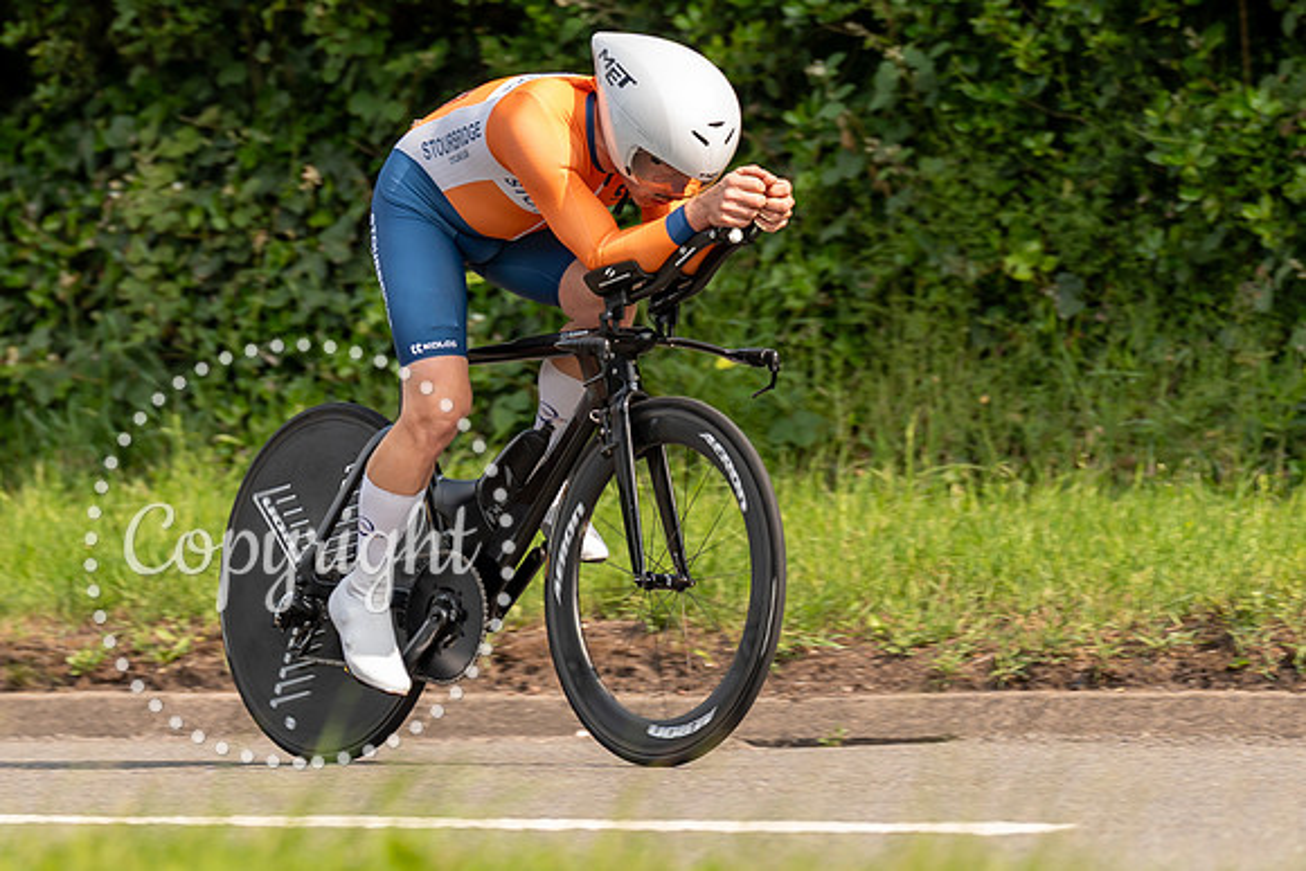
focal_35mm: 454
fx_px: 16489
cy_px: 434
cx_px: 554
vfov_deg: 3.0
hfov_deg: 4.5
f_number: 3.2
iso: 200
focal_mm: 200
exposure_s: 1/1000
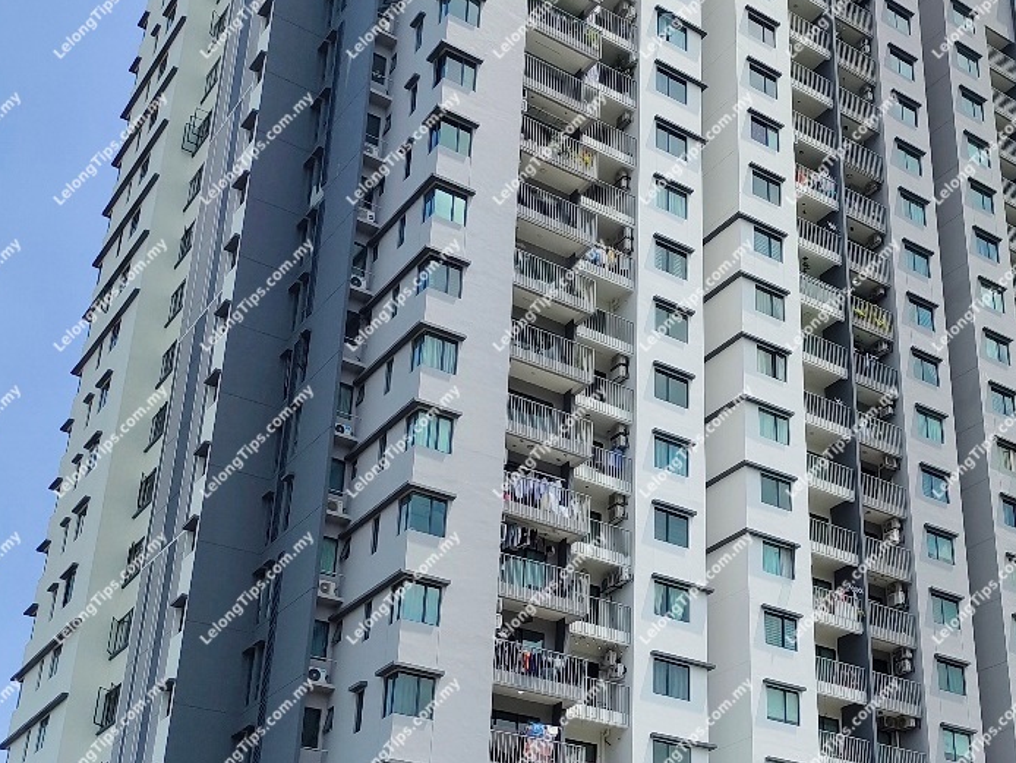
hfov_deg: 40.4
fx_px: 1321
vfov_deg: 32.1
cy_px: 469
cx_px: 805
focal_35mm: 45
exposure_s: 1/1420
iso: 50
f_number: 1.89
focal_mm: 5.42
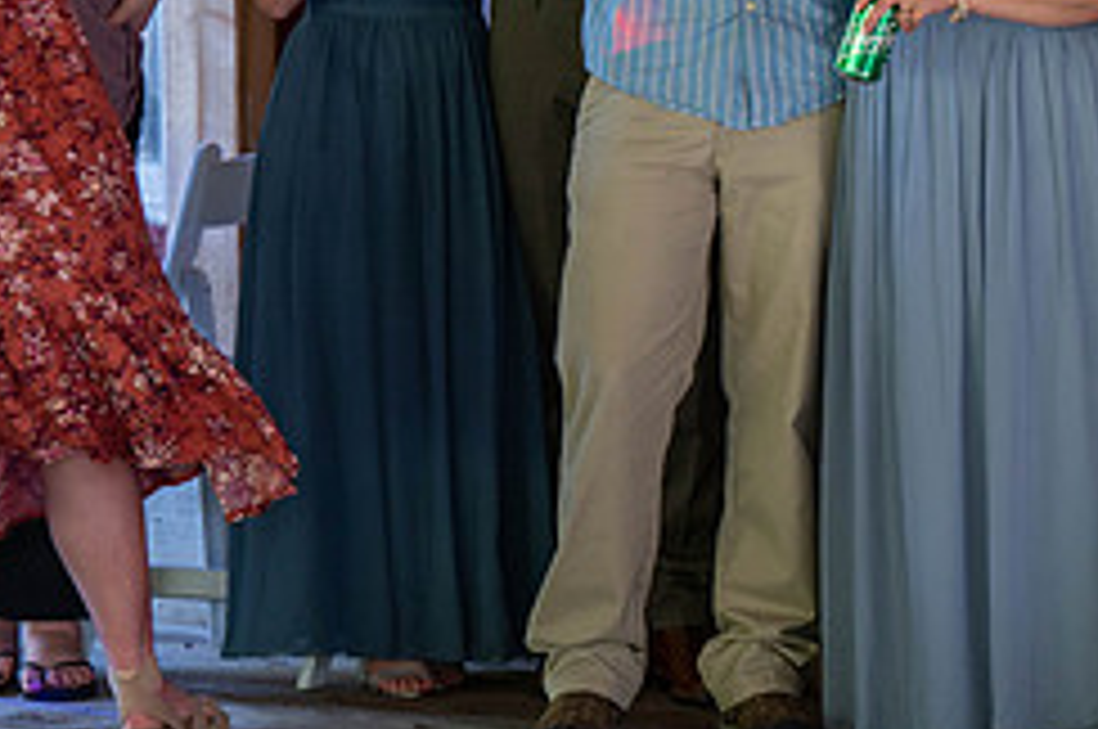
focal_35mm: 233
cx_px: 927
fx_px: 7097
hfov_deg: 8.8
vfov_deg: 5.9
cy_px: -72
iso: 800
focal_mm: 98
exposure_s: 1/125
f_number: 2.8
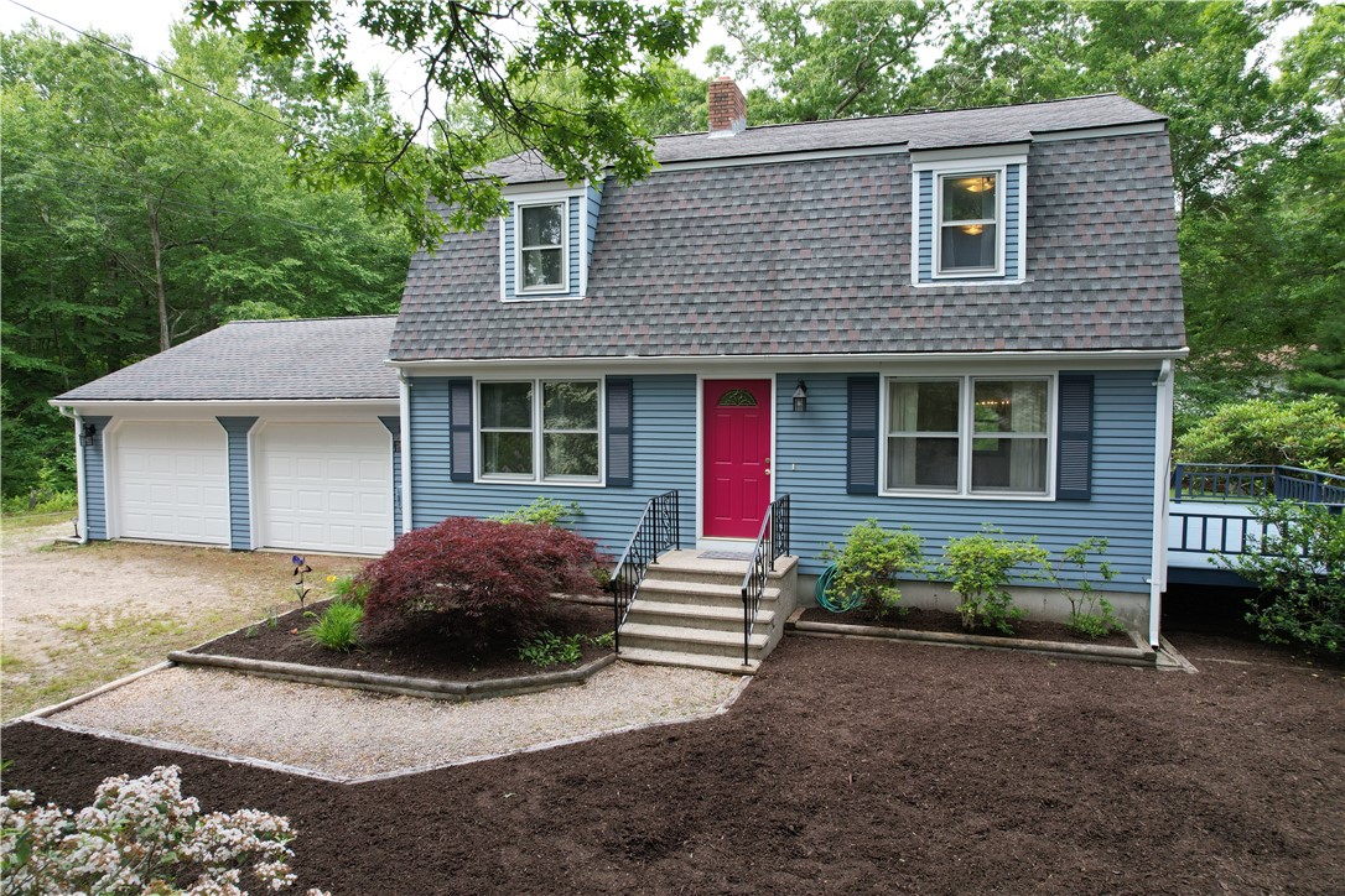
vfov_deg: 57.2
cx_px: 672
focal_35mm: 22
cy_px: 448
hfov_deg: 78.6
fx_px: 822
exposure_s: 1/320
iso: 130
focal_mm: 8.38
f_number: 2.8
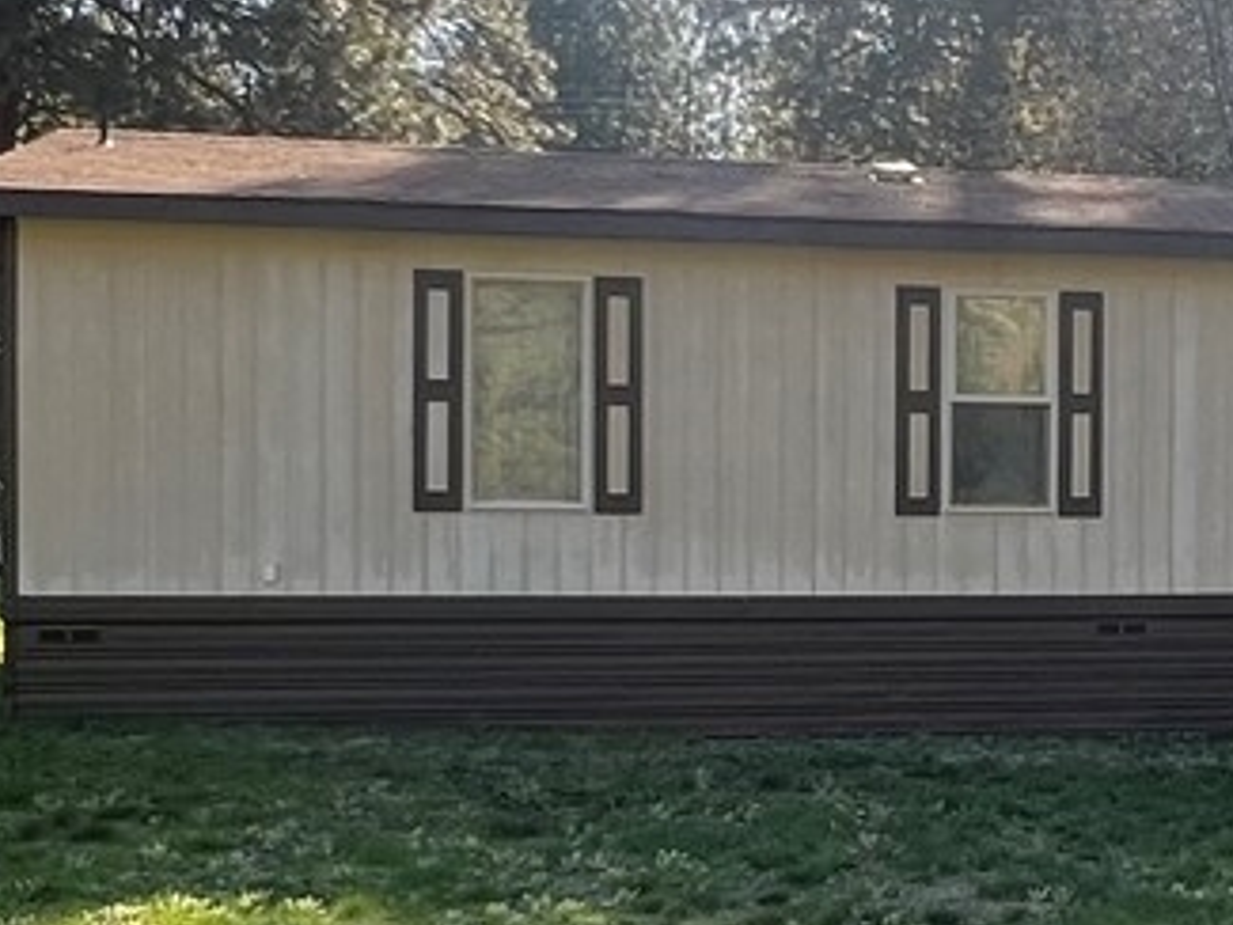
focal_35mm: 64
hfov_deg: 28.9
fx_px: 2280
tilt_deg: -0.9
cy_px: 542
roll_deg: -0.6
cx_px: 1138
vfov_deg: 22.9
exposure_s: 1/244
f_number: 1.8
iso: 32
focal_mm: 1.57
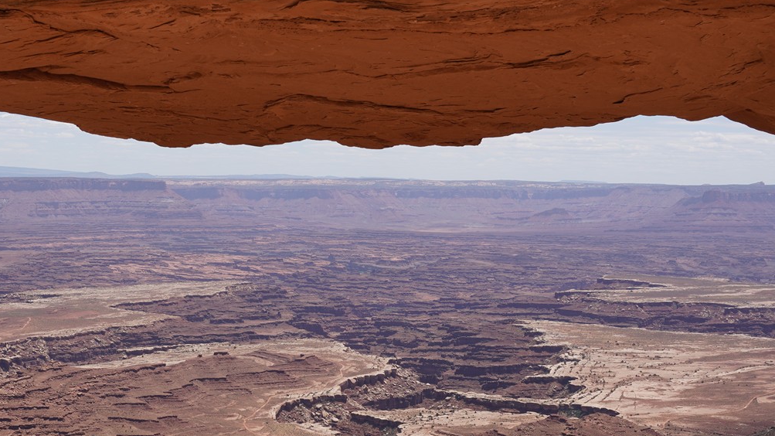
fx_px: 1459
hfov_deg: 29.4
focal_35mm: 71
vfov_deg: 16.7
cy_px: 417
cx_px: 225
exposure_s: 1/100
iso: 100
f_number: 16
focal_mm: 34
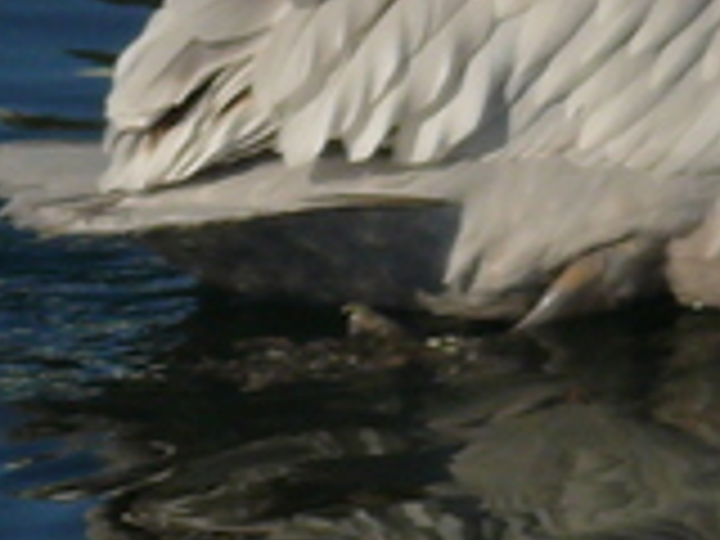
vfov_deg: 1.4
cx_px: 94
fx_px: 22256
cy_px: -526
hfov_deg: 1.9
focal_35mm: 1070
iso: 100
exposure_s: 1/800
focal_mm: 35.2
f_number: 5
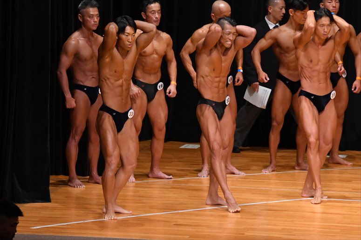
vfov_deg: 5.1
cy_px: 120
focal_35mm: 270
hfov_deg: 7.6
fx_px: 2706
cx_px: 180
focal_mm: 180
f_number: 5.6
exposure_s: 1/400
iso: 5000
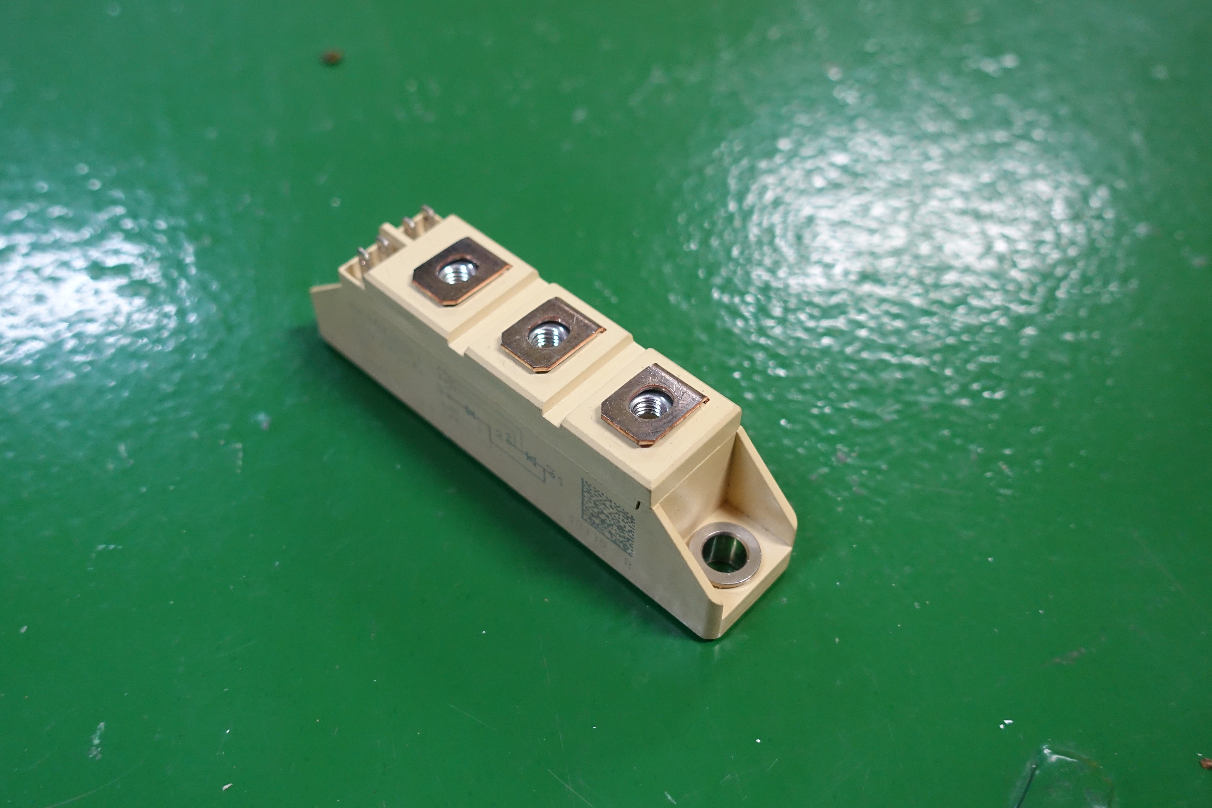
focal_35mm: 36
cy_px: 400
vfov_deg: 36.9
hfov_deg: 53.1
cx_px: 554
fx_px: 1212
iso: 800
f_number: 2.8
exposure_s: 1/25
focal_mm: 12.2
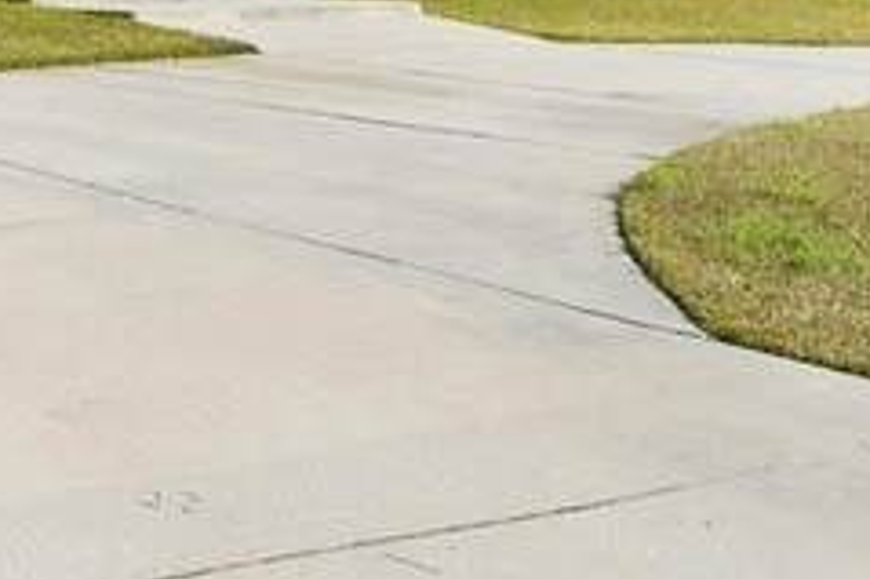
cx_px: -371
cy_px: -53
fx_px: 2198
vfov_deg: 14.7
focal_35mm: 91
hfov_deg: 19.9
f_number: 11
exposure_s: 1/1250
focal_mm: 17
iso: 500
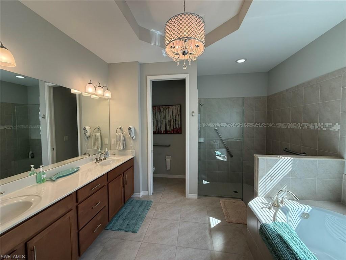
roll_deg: -0.1
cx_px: 173
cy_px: 130
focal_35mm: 14
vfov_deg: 85.7
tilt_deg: -1.9
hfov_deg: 102.1
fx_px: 140
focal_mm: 2.22
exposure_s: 1/120
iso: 125
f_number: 2.2
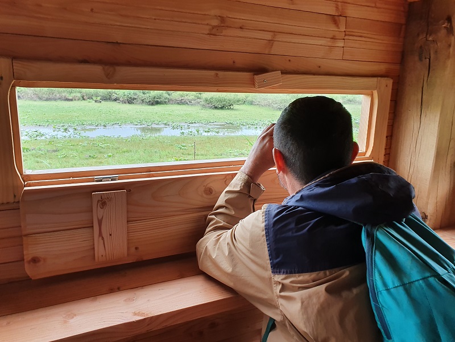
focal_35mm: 26
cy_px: 171
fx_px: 342
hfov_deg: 67.3
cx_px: 228
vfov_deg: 53.1
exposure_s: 1/100
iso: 64
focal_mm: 4.32
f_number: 2.4
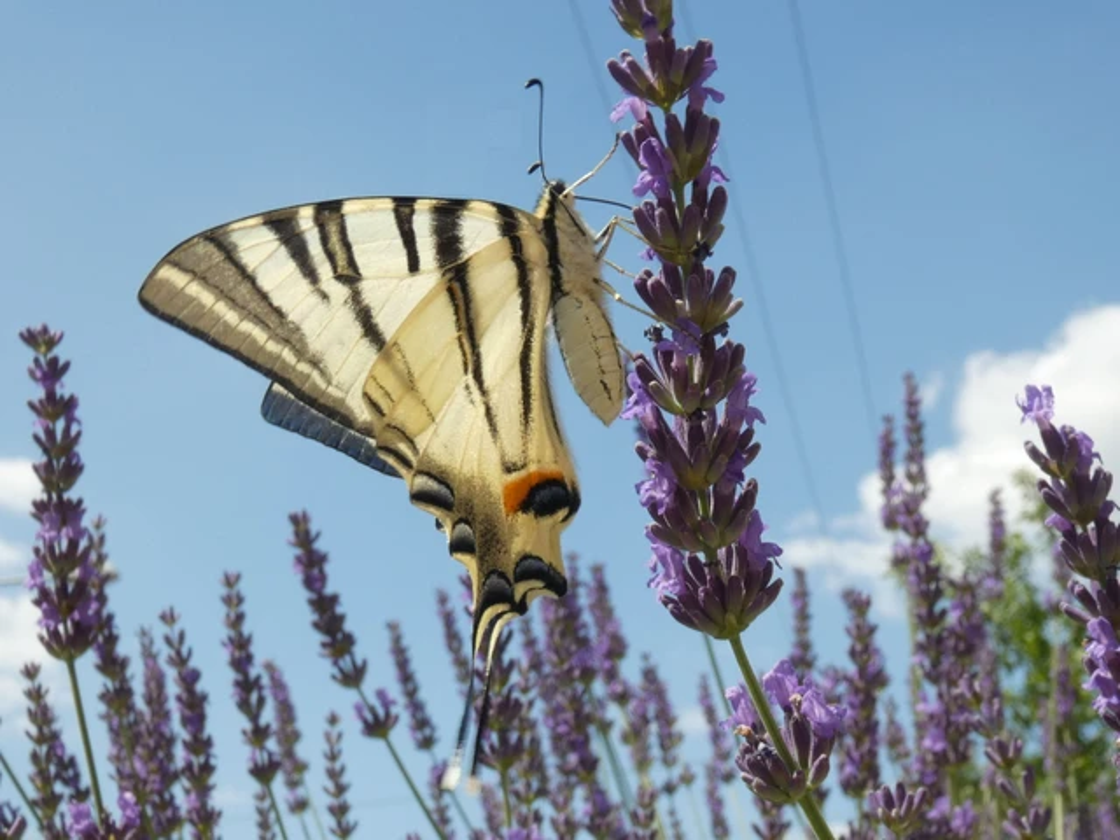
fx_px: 1488
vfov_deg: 31.5
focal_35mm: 46
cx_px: 560
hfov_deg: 41.2
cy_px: 420
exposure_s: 1/100
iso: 80
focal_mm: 8.2
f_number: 7.1
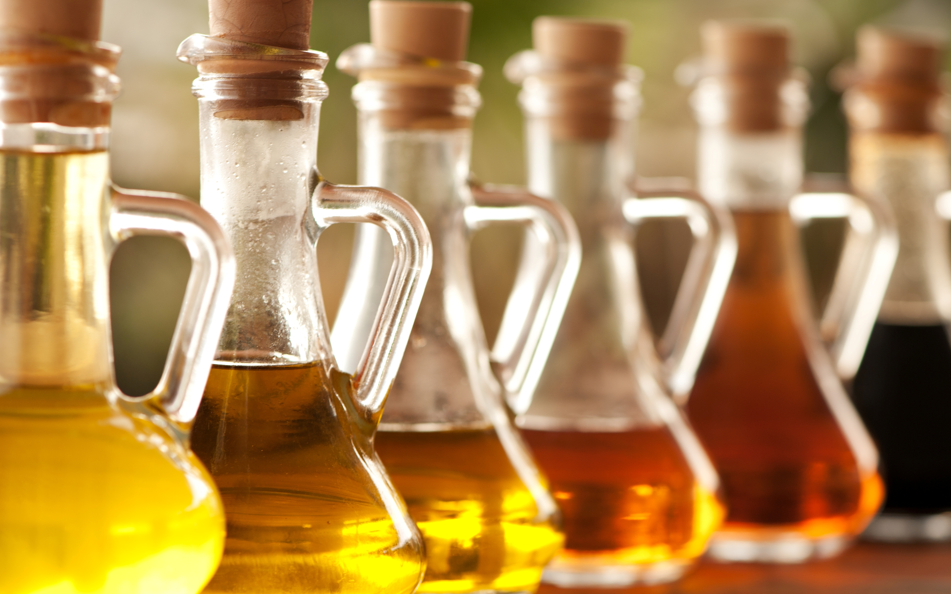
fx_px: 3266
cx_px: 441
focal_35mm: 126
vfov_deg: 10.4
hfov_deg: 16.6
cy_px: 291
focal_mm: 105
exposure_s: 1/10
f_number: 4.8
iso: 200
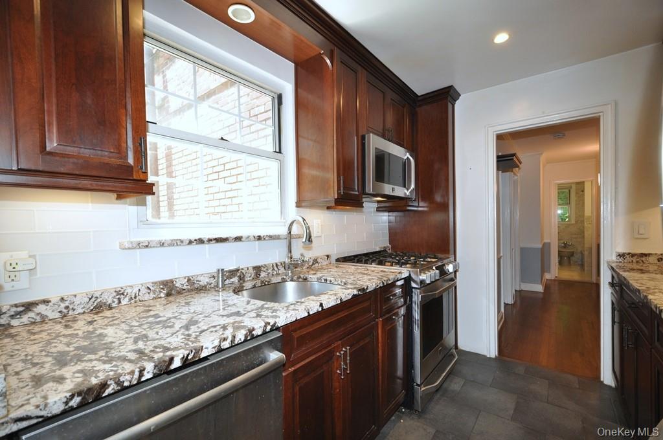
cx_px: 332
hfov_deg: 100.5
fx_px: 276
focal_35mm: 15
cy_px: 220
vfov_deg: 77.2
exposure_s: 1/60
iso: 450
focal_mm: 10
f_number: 4
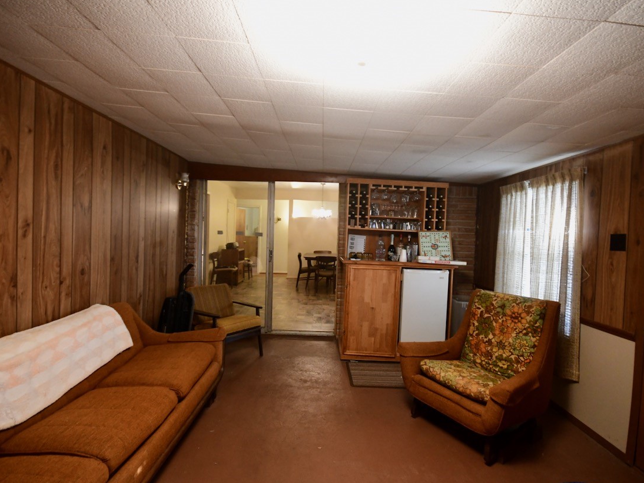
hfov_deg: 87.7
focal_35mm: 18
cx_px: 327
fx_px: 335
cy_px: 239
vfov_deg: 71.6
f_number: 7.1
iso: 2200
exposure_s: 1/15
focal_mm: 11
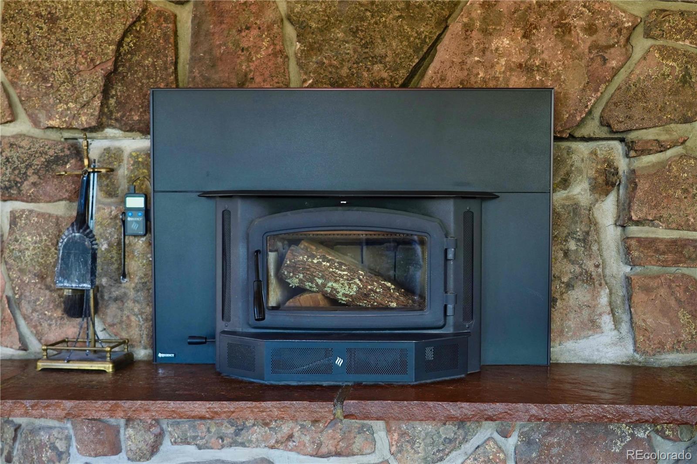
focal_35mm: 36
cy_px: 232
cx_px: 348
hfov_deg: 53.1
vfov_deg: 36.9
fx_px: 697
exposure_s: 1/125
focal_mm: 36
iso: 640
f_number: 4
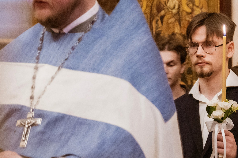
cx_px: 153
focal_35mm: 184
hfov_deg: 11.2
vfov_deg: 7.5
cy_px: 122
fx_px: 1216
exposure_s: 1/100
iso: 1250
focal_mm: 54
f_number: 2.8
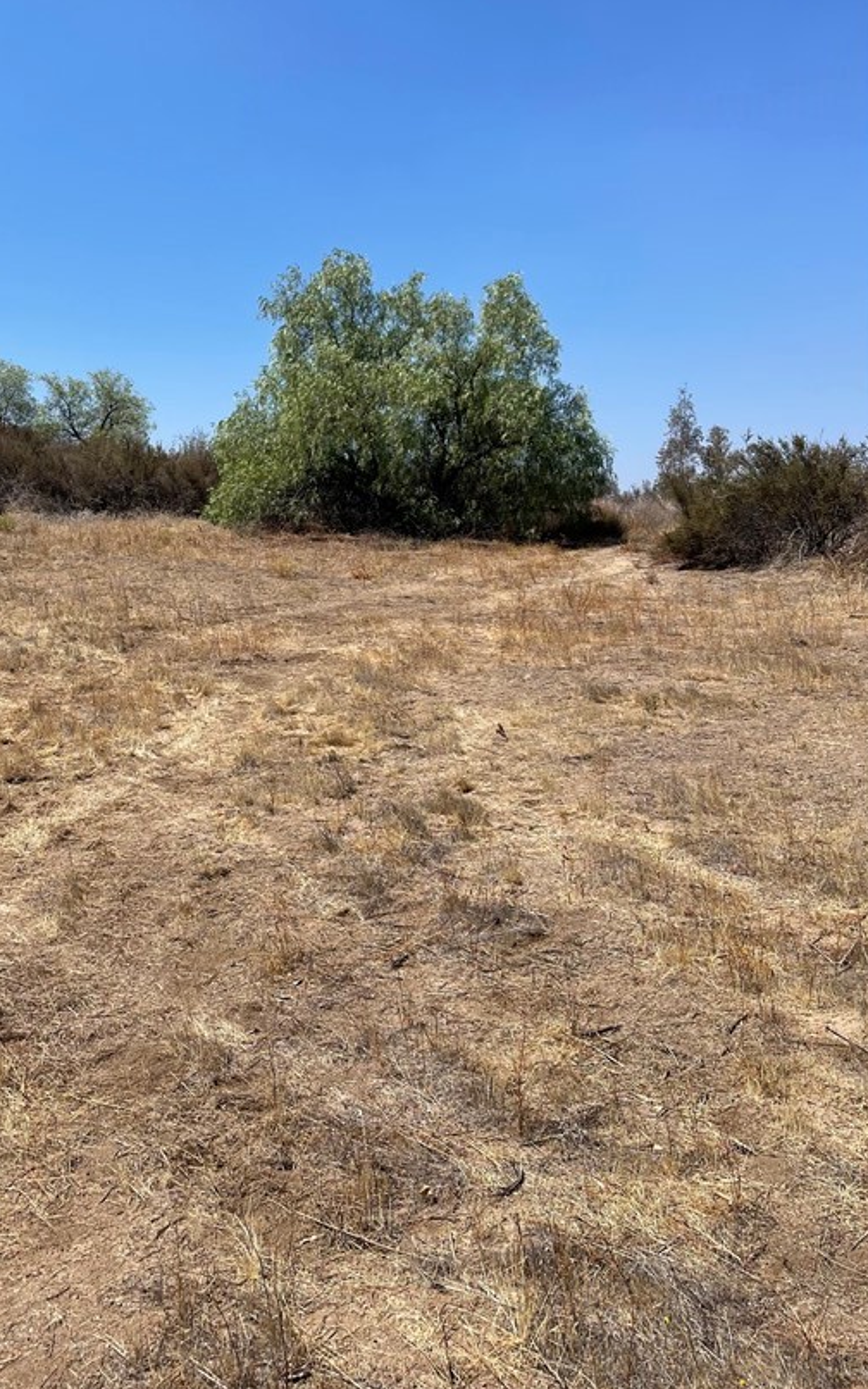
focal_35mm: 35
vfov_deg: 55.0
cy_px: 562
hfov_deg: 35.5
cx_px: 217
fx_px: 1324
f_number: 1.6
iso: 32
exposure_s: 1/3922
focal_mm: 5.1
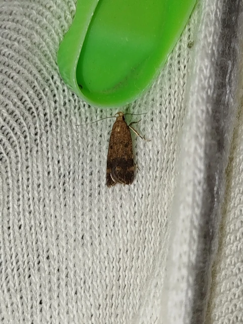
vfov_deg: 21.1
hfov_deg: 15.9
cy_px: 162
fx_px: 870
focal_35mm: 93
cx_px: 122
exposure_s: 1/50
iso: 64
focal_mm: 5.31
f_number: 1.7
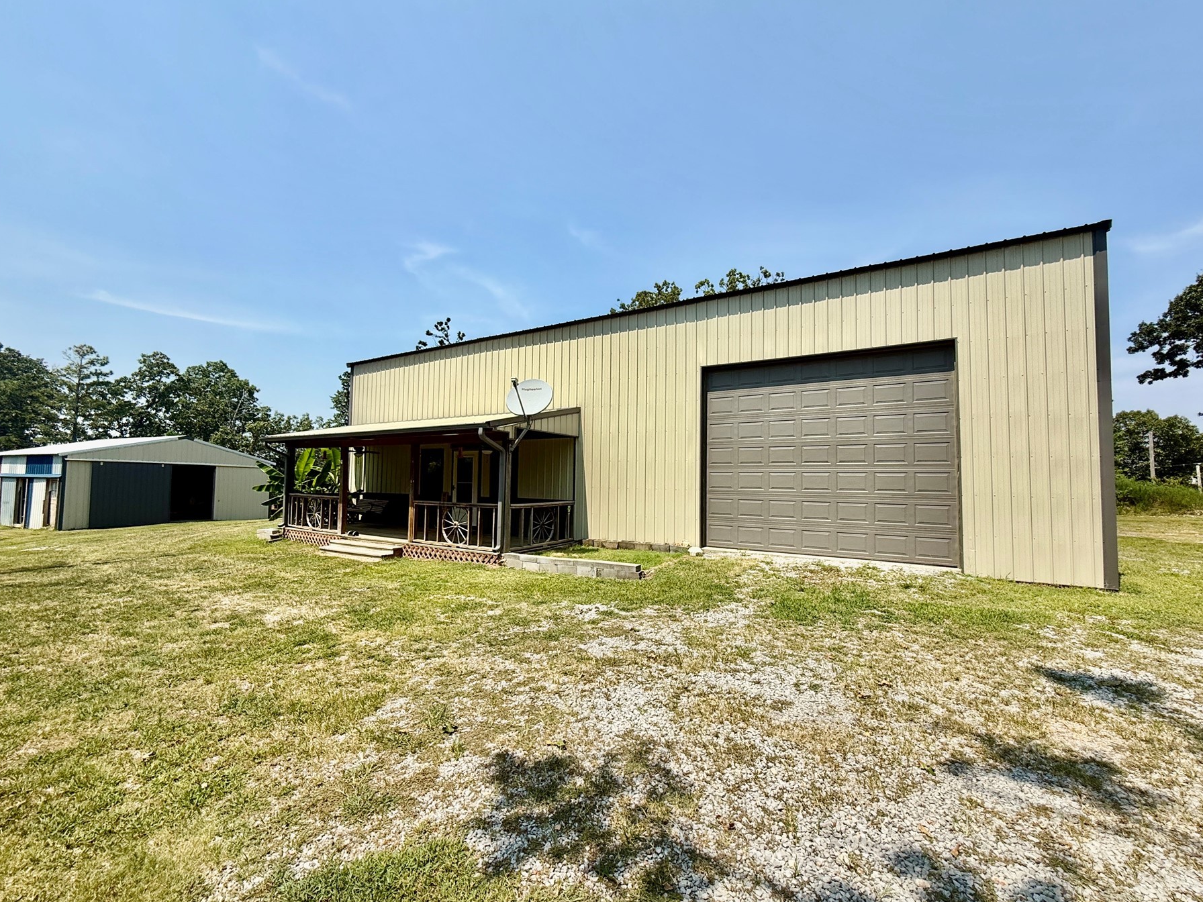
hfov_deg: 98.2
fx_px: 521
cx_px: 591
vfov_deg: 81.7
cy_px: 458
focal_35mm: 15
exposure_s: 1/2320
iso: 50
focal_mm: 2.22
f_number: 2.2
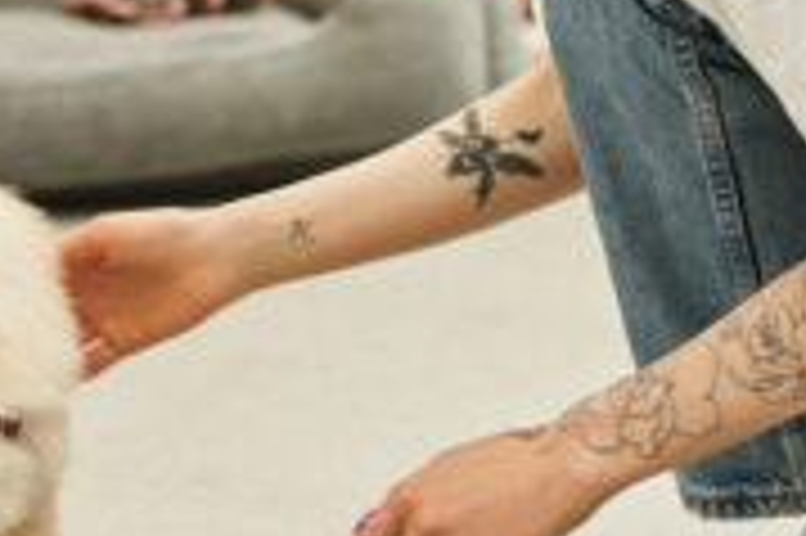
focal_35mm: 150
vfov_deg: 9.0
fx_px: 3355
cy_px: -68
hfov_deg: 13.6
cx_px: 135
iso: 640
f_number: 2
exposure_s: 1/320
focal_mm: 35
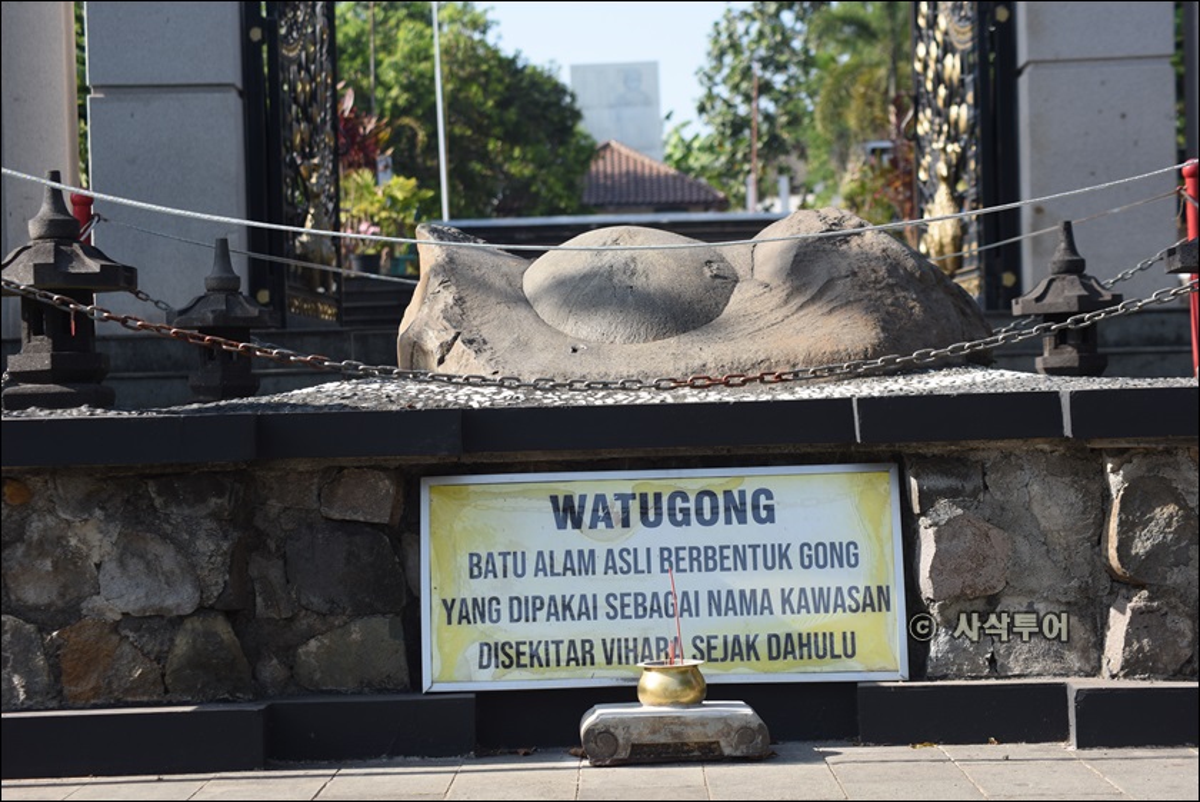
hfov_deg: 23.9
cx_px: 600
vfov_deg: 16.1
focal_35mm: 85
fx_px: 2835
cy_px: 401
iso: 200
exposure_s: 1/200
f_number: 7.1
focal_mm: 85
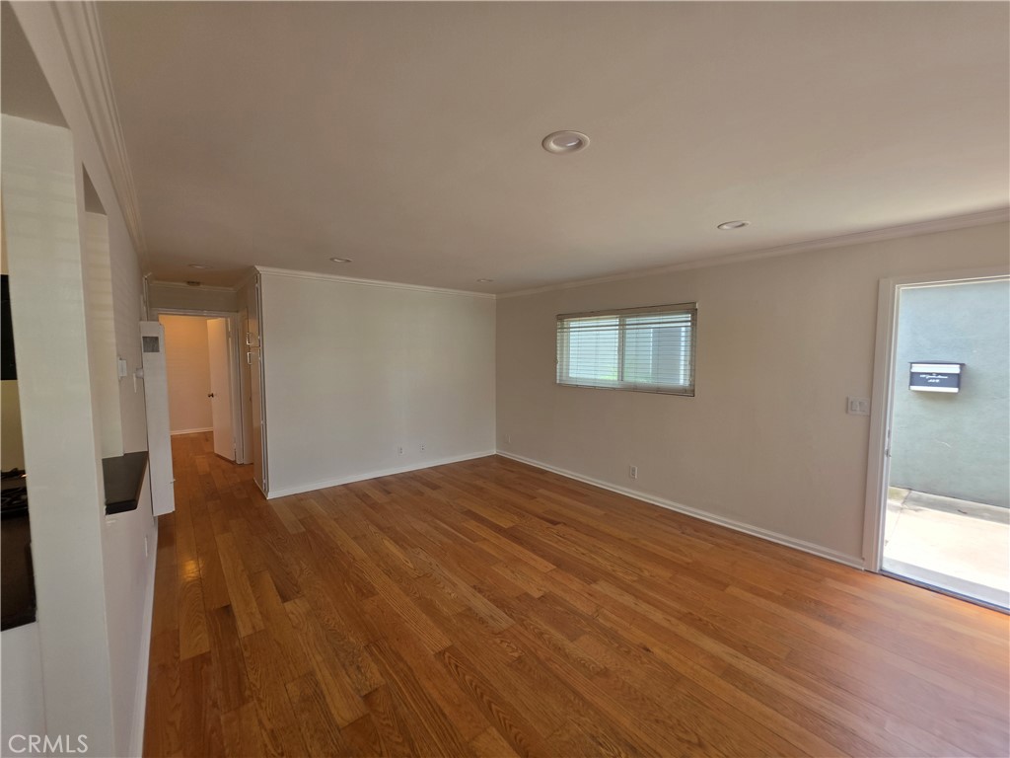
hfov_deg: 106.2
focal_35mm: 13
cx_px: 505
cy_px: 379
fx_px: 379
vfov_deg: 89.9
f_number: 1.9
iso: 25
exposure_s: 1/120
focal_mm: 2.2
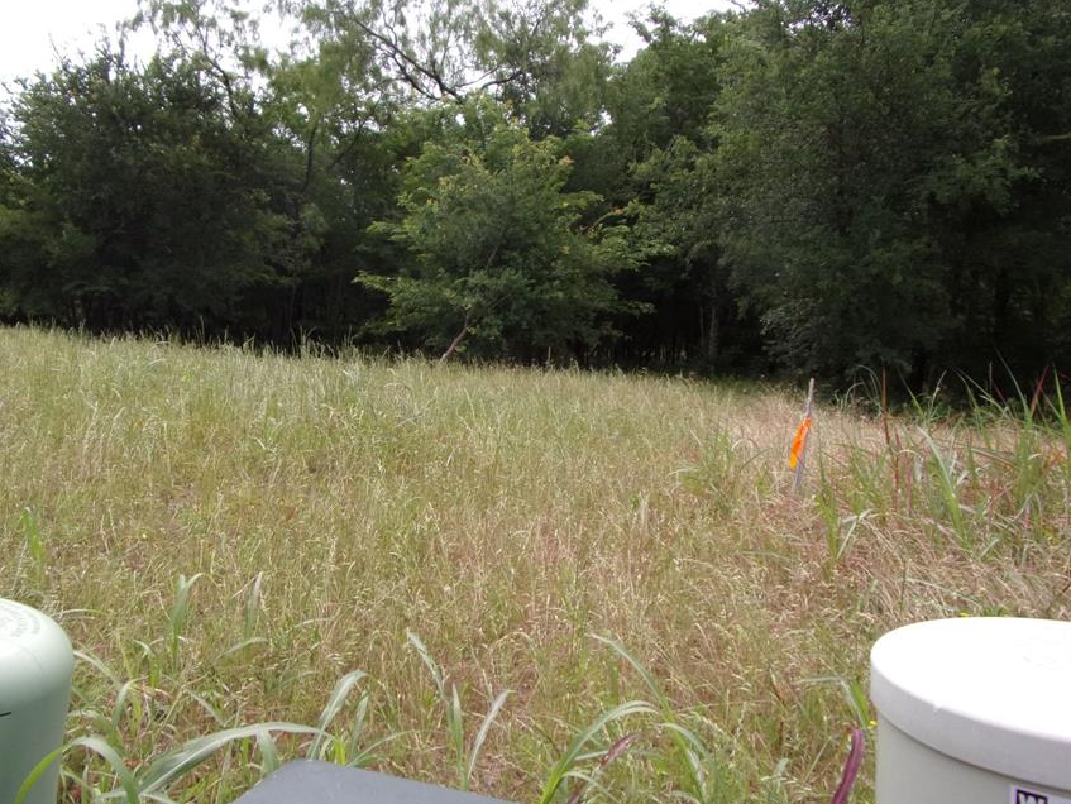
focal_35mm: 29
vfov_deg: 48.3
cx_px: 426
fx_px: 898
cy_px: 407
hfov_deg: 61.1
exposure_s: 1/600
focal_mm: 4.3
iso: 80
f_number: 3.3
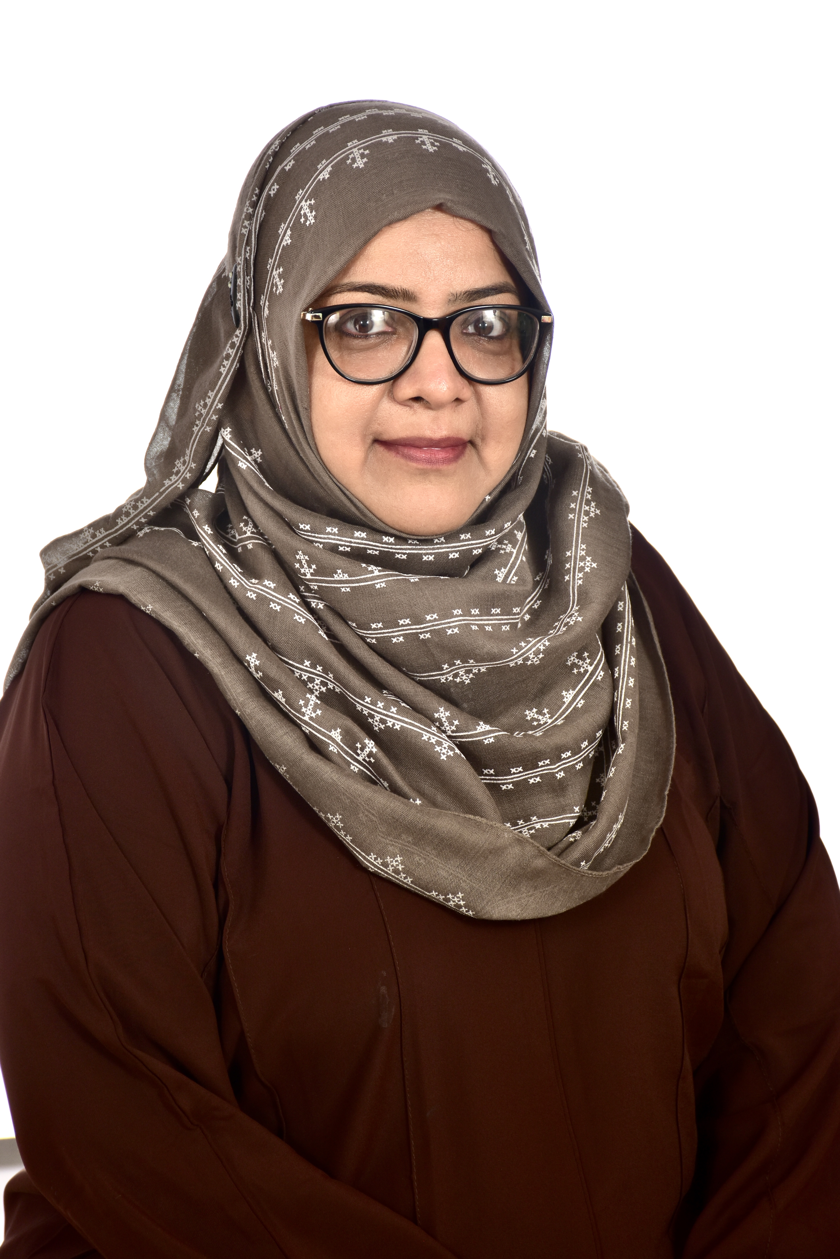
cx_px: 420
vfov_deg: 18.2
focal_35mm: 112
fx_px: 3937
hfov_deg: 12.2
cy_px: 630
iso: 320
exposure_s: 1/60
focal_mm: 75
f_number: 6.3
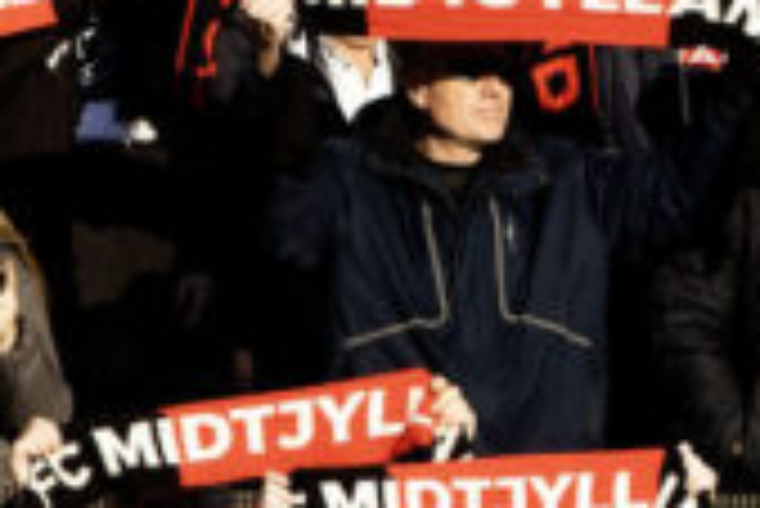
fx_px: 51195
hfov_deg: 0.9
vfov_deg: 0.6
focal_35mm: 2423
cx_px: -576
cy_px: 1436
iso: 1000
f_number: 8
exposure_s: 1/1600
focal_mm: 400
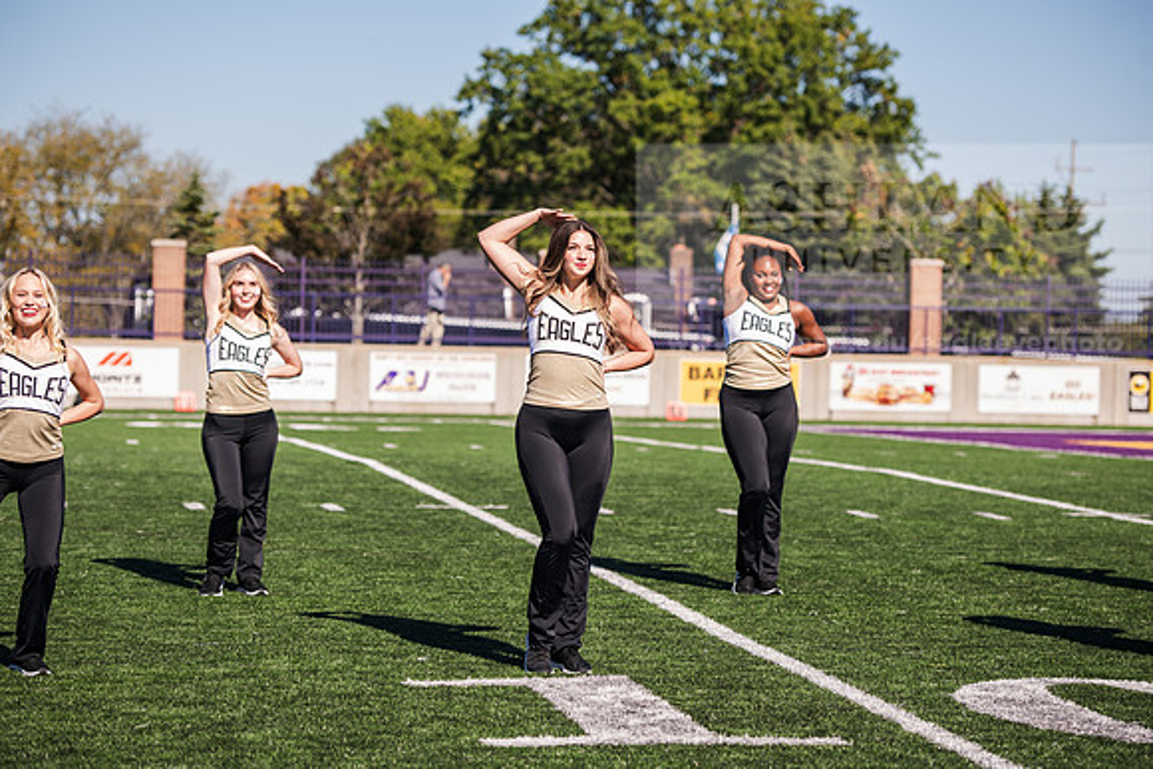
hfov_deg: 20.0
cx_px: 576
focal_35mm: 102
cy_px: 384
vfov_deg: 13.4
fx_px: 3267
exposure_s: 1/800
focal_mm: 102
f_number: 3.5
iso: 100
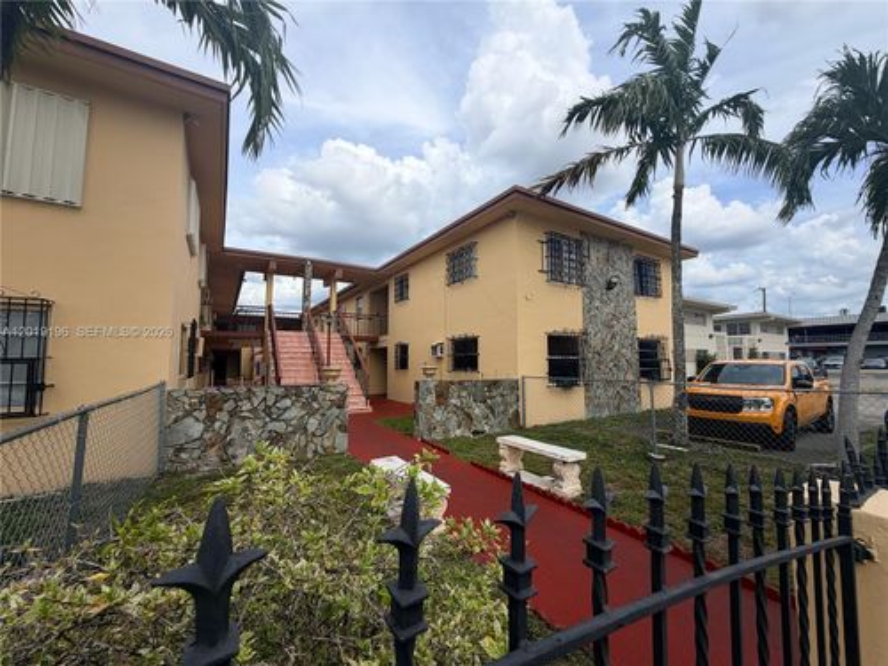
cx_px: 444
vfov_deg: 85.7
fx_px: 359
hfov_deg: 102.1
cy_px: 333
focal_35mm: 14
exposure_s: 1/1050
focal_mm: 2.22
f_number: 2.2
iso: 20
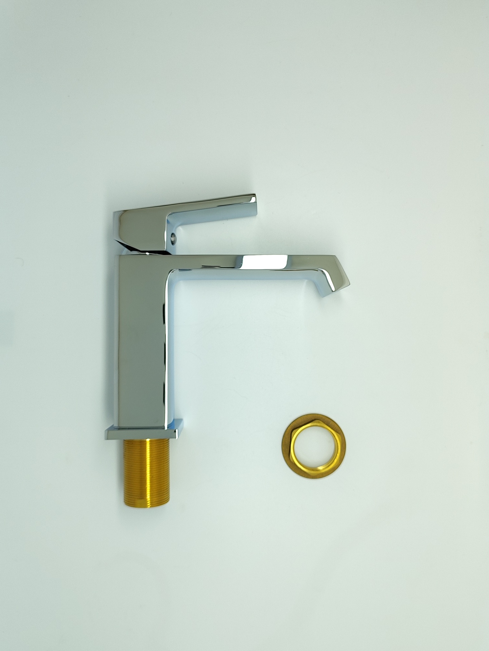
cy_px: 326
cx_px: 244
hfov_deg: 56.8
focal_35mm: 24
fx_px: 452
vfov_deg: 71.6
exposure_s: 1/250
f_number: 1.89
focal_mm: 5.89
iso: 125
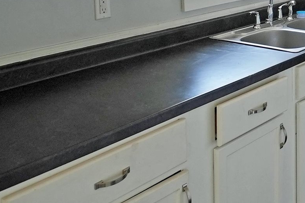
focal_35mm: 55
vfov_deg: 23.0
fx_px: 466
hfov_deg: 30.5
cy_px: -29
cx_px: 370
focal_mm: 14
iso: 1000
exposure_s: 1/160
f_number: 4
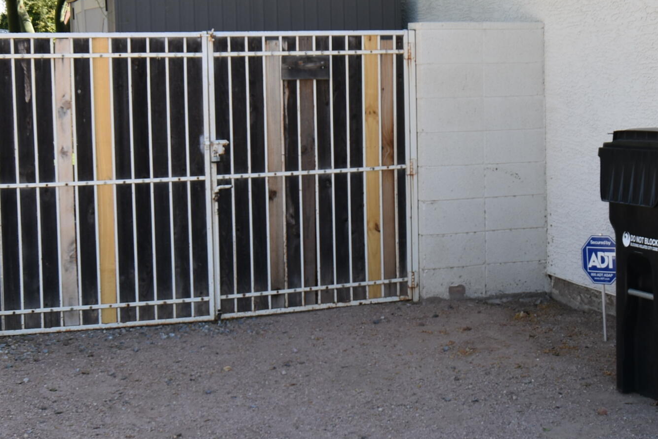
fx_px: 1172
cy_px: 140
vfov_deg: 21.1
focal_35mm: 64
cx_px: 353
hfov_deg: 31.3
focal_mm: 19
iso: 200
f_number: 6.3
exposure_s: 1/250
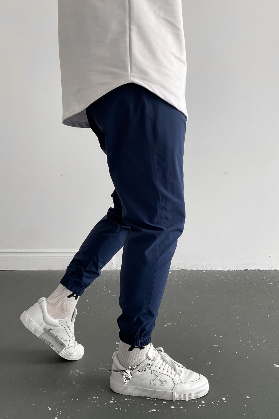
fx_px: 372
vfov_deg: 58.7
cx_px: 127
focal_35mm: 32
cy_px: 217
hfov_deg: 41.1
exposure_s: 1/90
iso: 64
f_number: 1.8
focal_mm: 3
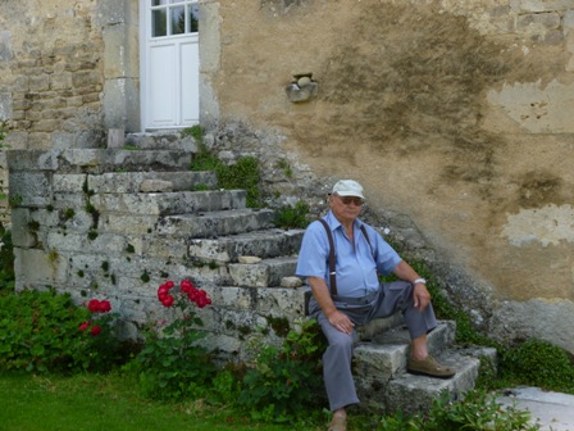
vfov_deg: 30.3
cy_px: 216
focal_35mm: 48
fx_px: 796
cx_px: 287
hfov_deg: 39.7
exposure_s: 1/200
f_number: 4
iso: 100
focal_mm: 8.6
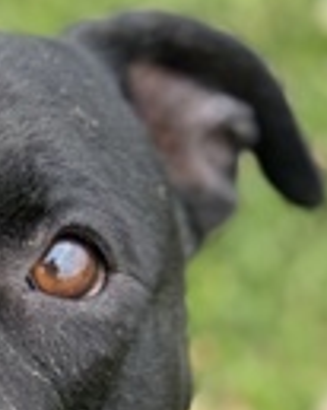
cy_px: 397
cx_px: -67
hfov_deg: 7.5
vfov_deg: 9.4
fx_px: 2471
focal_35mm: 204
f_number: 1.78
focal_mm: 6.76
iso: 100
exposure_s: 1/1185
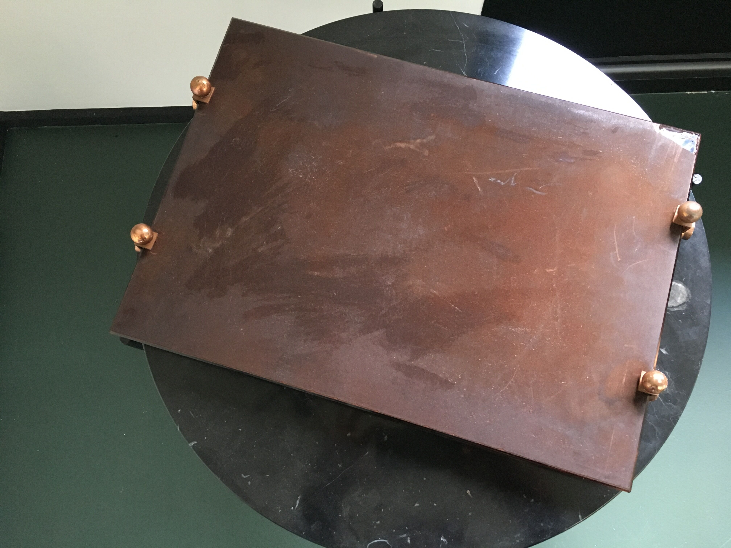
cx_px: 366
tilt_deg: -76.4
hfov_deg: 61.7
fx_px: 612
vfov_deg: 48.2
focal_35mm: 29
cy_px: 274
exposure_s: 1/20
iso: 200
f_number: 2.2
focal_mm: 4.15
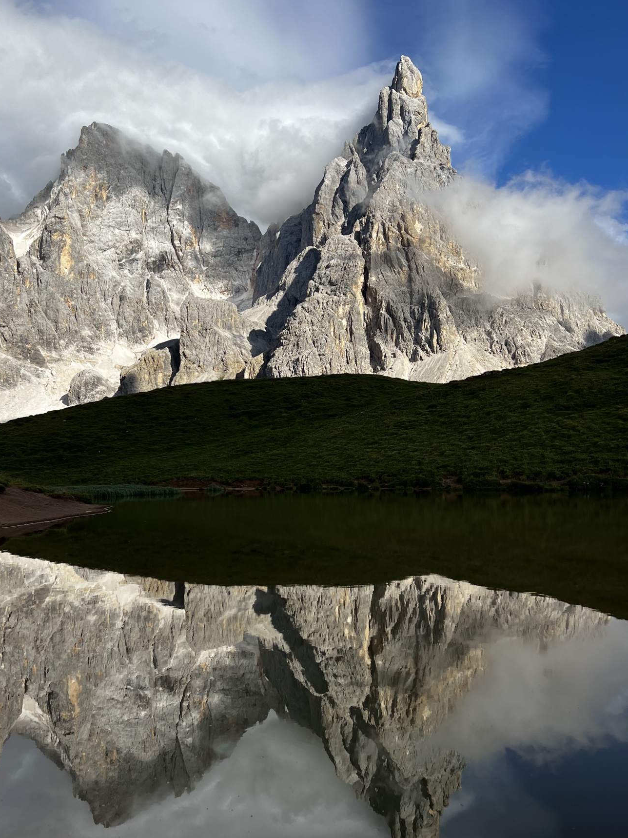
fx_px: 750
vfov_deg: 58.2
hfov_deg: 45.3
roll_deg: +1.5
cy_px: 467
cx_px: 267
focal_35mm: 31
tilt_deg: +0.5
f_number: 1.5
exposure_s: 1/4274
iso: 50
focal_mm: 5.7
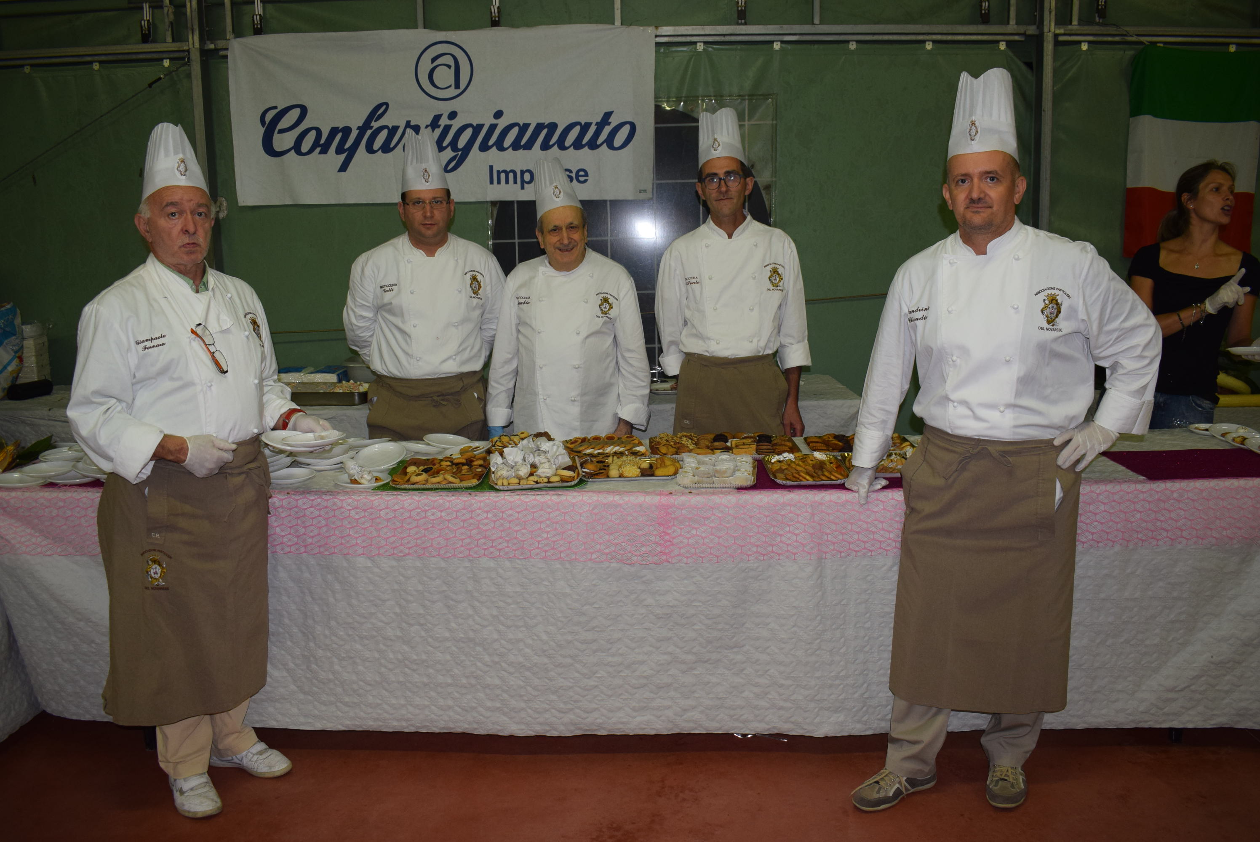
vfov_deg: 43.7
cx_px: 630
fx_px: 1051
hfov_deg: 61.9
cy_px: 421
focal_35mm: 30
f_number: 5
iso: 800
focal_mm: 20
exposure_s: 1/100
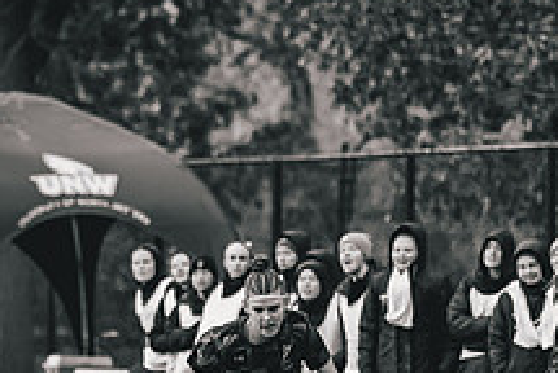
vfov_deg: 2.9
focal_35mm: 470
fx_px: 7295
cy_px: 461
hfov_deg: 4.4
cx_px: 326
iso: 400
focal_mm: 150
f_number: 2.8
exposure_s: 1/1000
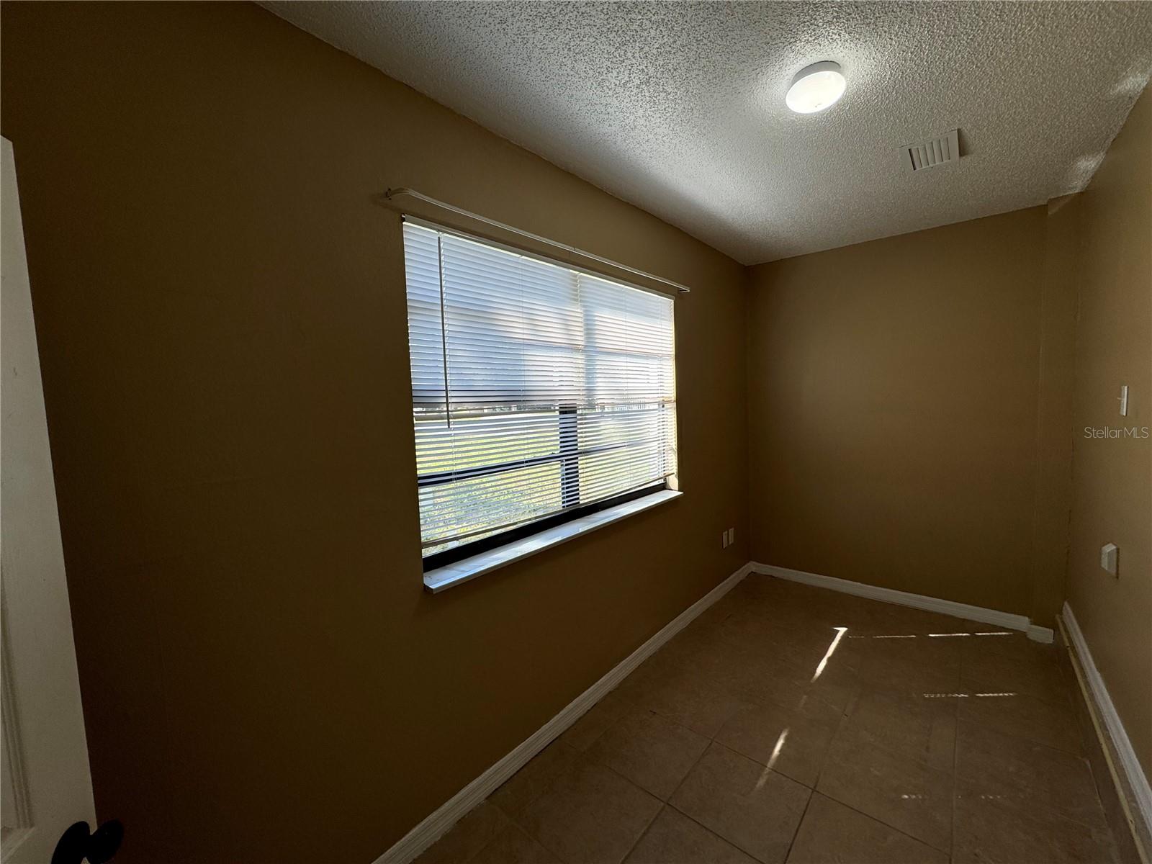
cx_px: 576
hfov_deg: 102.1
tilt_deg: -3.7
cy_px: 432
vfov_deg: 85.7
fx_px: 466
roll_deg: +1.7
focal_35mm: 14
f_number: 2.2
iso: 40
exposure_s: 1/188
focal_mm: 2.22
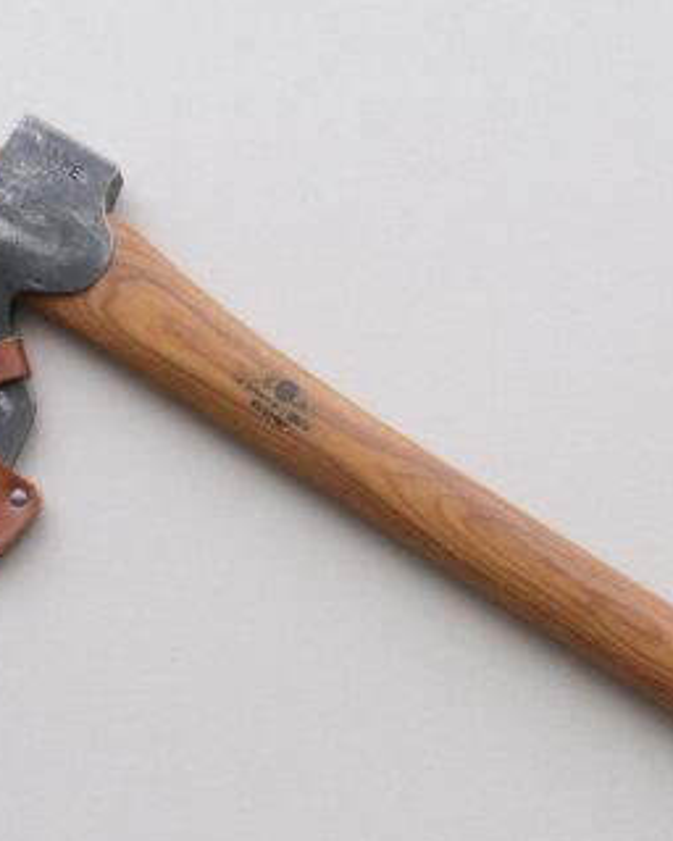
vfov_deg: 13.0
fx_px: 3685
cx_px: 371
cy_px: 476
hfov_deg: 10.4
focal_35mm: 148
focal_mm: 56
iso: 800
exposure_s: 1/8
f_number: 14
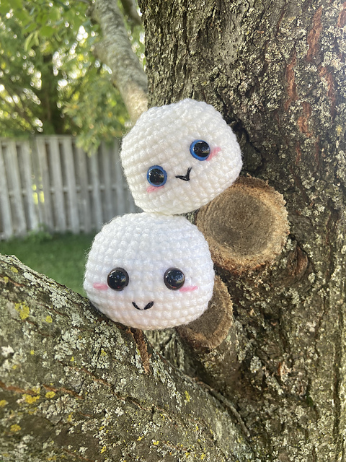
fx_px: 347
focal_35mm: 26
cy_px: 231
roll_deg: +1.0
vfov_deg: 67.3
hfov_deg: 53.1
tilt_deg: -10.6
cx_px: 173
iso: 32
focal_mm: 4.25
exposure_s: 1/136
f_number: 1.8
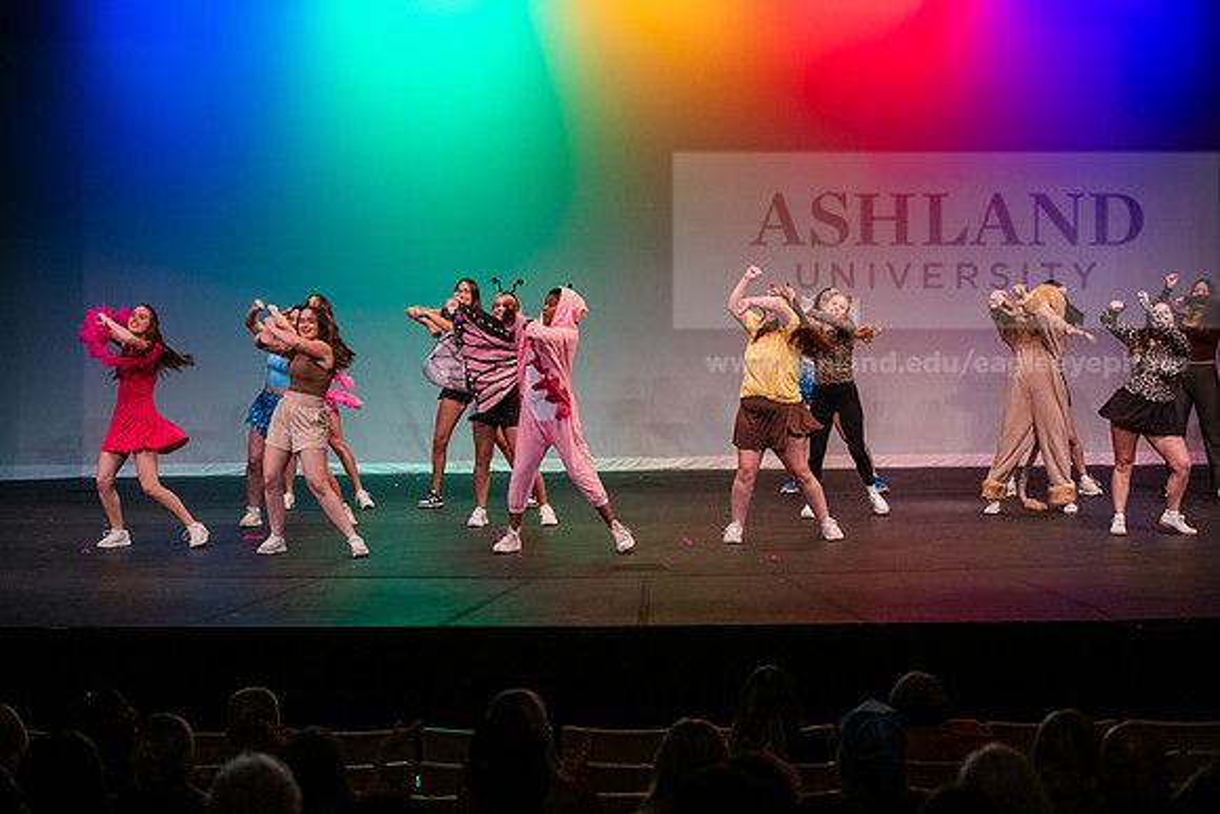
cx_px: 610
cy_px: 407
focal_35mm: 70
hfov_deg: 28.8
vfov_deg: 19.5
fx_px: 2373
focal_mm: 70
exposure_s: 1/320
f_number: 3.2
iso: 4000
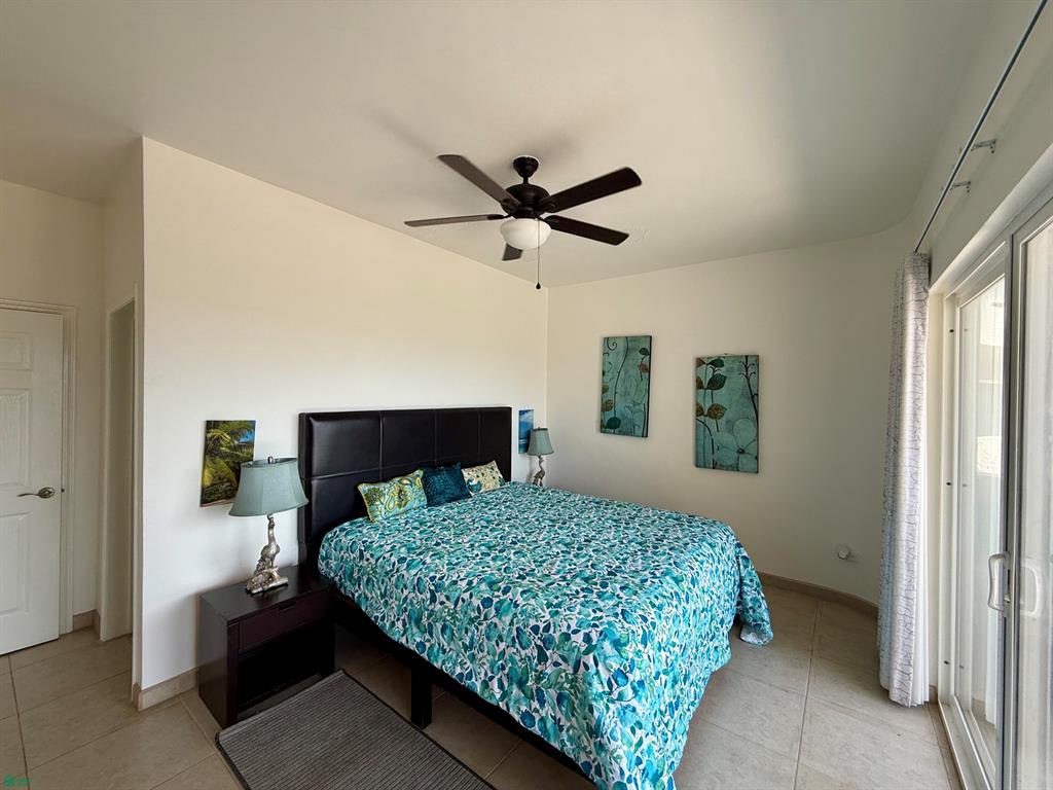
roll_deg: -0.9
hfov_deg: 102.1
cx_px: 526
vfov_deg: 85.7
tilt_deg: +0.8
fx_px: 426
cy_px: 395
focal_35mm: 14
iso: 64
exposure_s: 1/181
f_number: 2.2
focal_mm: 2.22
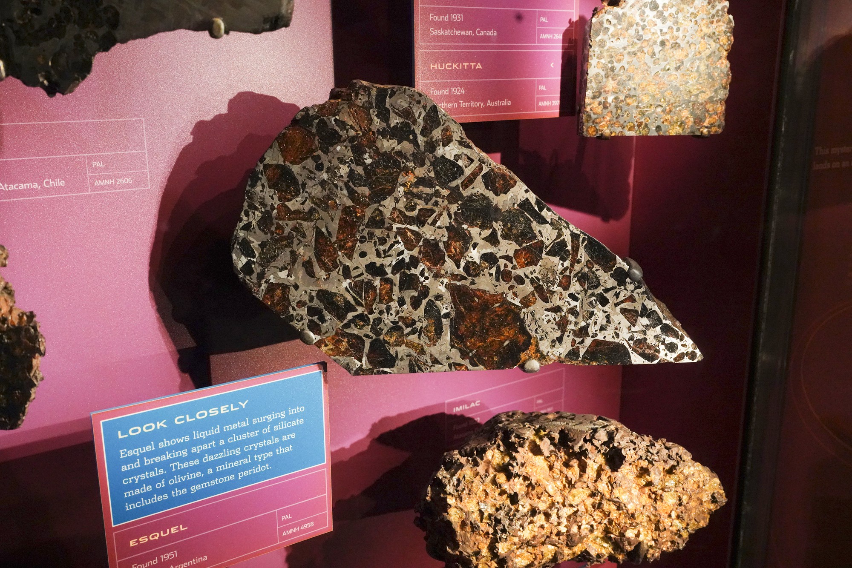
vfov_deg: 37.9
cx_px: 426
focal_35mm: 35
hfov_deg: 54.4
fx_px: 828
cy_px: 284
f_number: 9
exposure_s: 1/80
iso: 10000
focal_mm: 35
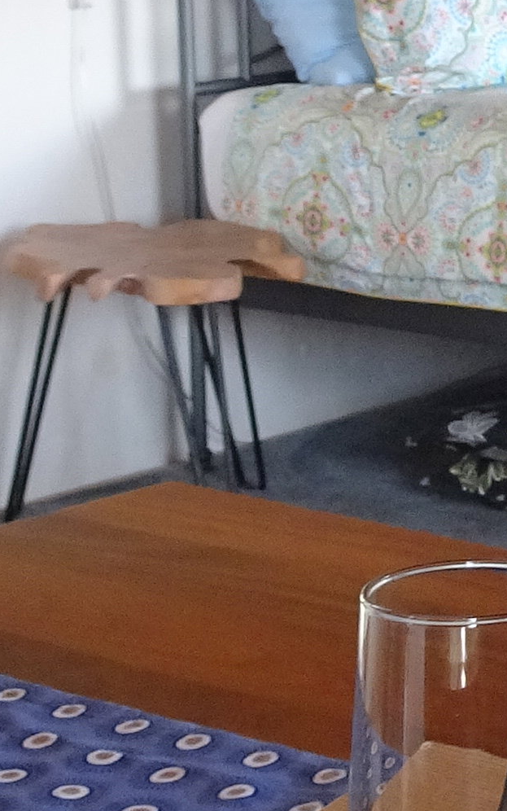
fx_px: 2762
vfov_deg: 16.6
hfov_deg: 9.8
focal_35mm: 125
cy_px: 183
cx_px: 972
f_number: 3.5
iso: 160
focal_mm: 4.1
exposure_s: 1/30
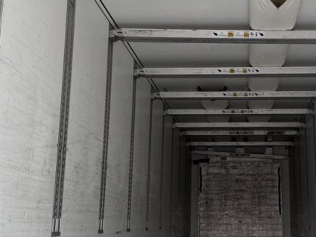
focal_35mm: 58
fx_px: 529
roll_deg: +0.8
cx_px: 230
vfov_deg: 25.2
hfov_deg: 32.7
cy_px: 104
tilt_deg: +12.5
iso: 80
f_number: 1.78
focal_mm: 6.76
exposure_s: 1/484
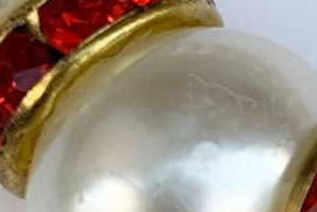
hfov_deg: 8.7
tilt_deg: -57.4
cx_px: 708
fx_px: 1929
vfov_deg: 6.1
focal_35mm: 219
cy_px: -183
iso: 25
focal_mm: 4.25
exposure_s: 1/122
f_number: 1.8
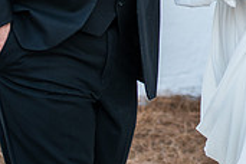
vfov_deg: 4.9
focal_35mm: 280
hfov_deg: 7.3
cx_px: 307
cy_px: -104
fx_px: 1913
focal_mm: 70
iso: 200
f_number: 3.2
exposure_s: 1/400
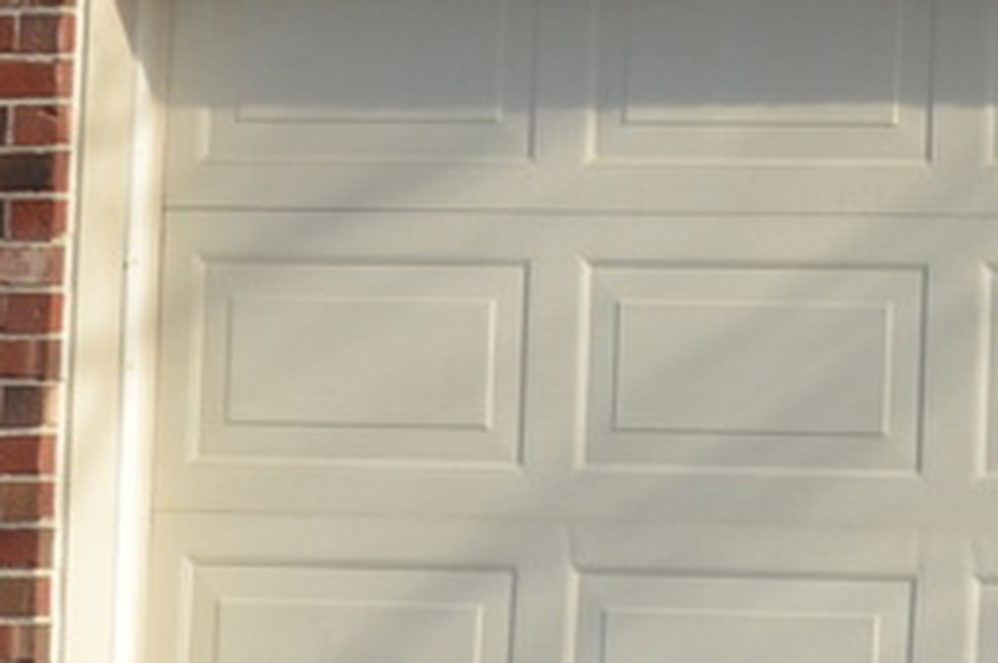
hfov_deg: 6.1
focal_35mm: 321
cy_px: -663
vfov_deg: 4.2
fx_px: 8888
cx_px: 2603
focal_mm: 34
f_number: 8
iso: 200
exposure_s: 1/250
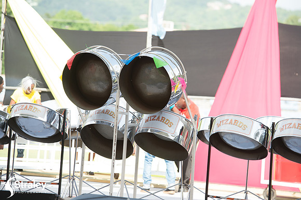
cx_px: 150
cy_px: 100
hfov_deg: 12.1
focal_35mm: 170
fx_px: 1421
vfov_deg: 8.1
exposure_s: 1/125
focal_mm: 170
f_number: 5.6
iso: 100
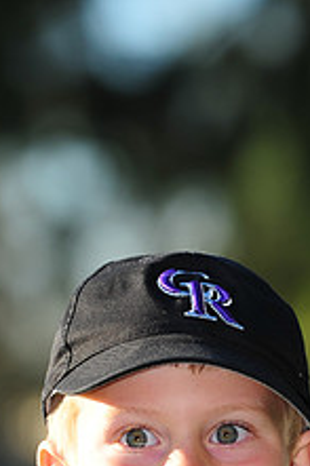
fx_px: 5252
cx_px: 190
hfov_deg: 3.4
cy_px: 542
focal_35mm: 406
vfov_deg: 5.1
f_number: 4.5
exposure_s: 1/640
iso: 200
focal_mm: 155
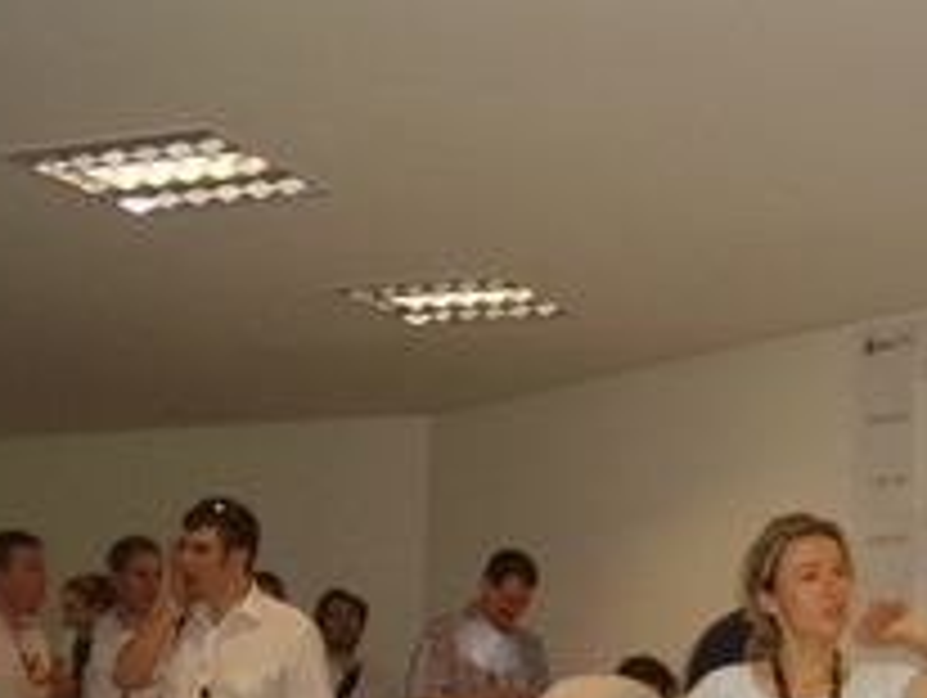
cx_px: 801
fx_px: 2038
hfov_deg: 25.0
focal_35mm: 76
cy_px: 644
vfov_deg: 19.0
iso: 100
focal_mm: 5.8
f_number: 2.6
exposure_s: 1/60
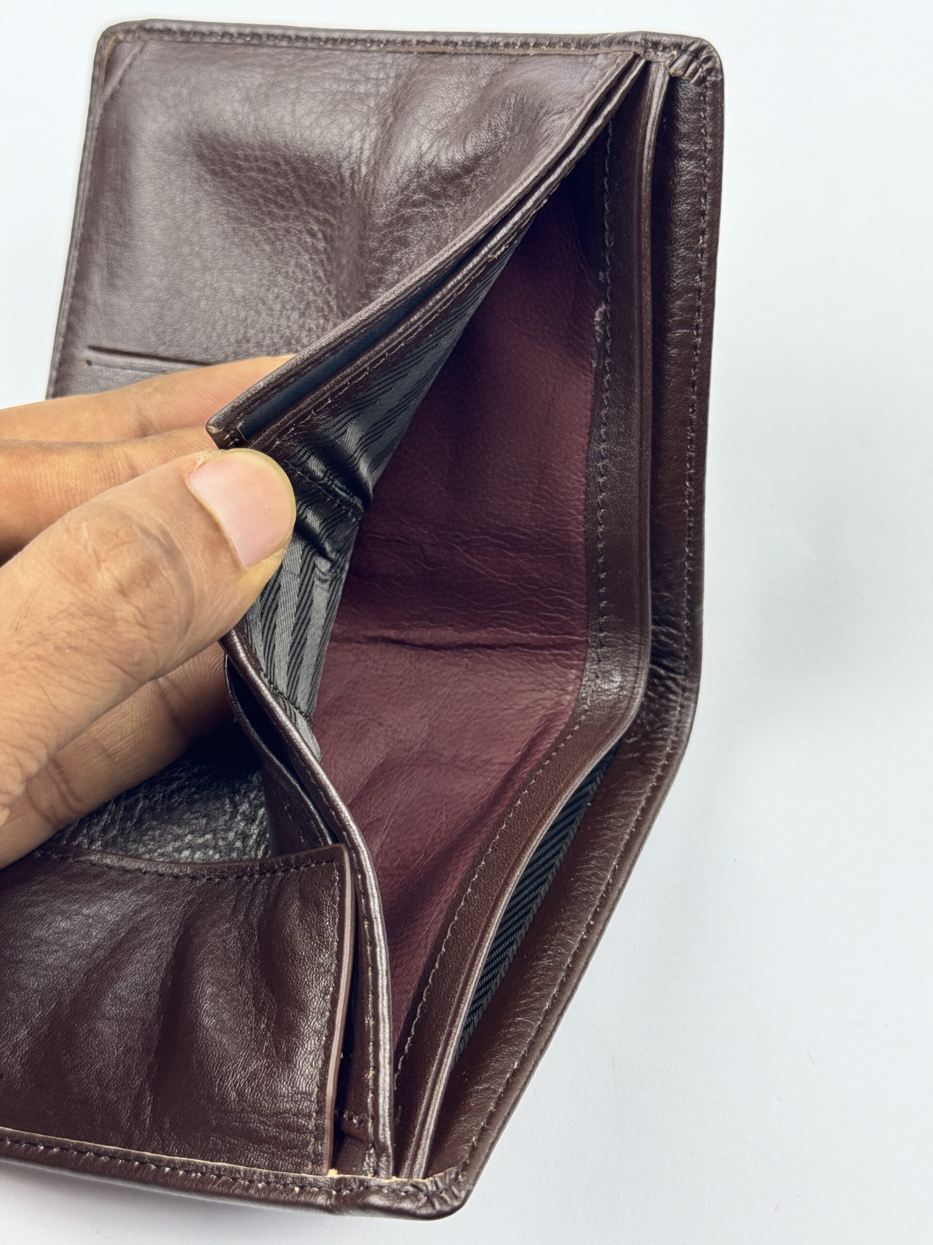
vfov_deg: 39.7
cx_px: 466
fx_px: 1725
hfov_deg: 30.3
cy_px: 622
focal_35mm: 48
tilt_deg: -57.4
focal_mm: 6.76
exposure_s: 1/156
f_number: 1.78
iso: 64
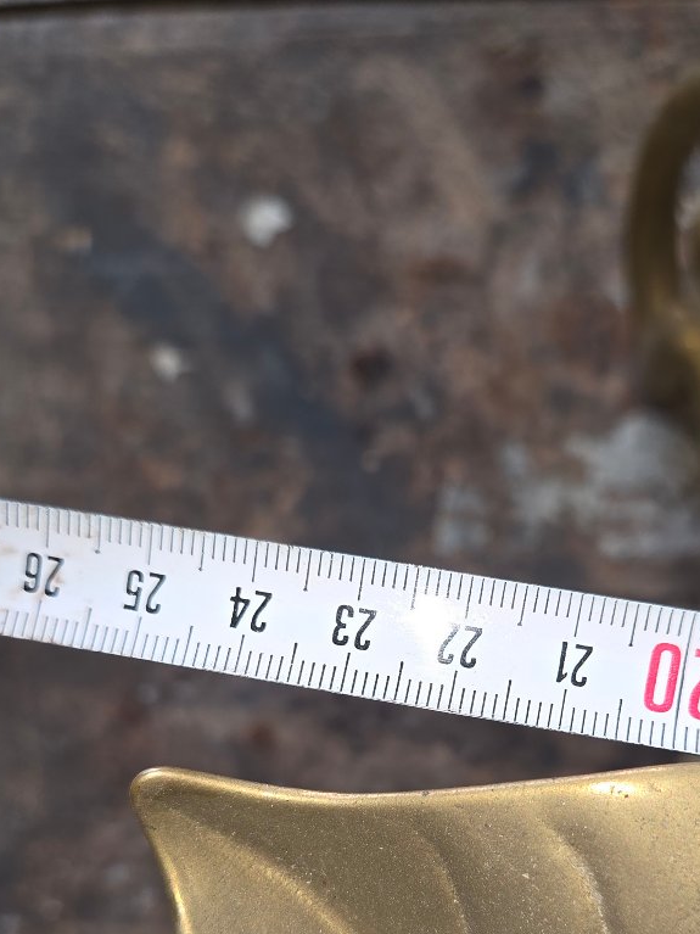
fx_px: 971
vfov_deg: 49.1
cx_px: 398
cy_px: 711
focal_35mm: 36
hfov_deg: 39.6
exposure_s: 1/50
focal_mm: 5.4
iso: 50
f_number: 1.8
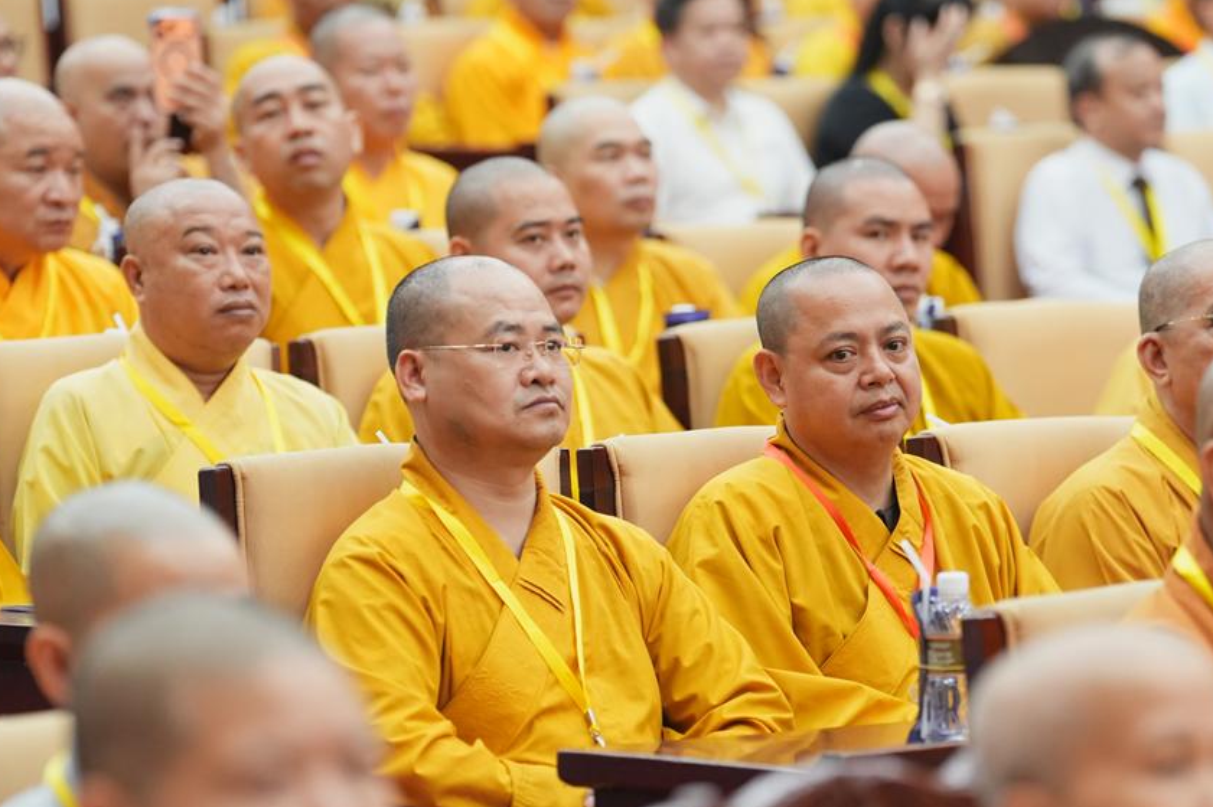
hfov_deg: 11.0
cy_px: 494
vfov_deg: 7.3
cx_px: 707
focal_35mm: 187
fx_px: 6298
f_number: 2.8
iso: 3200
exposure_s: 1/200
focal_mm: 131
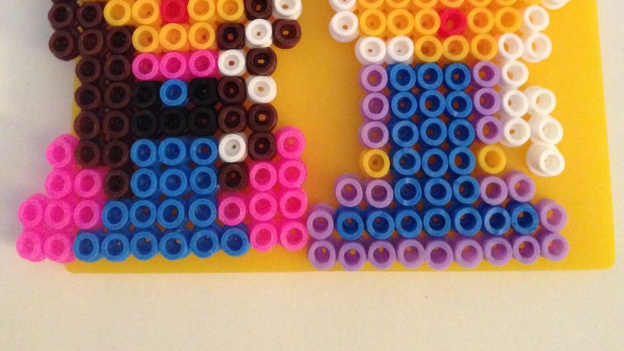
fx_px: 811
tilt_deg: -76.6
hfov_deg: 42.1
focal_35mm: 49
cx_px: 317
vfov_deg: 22.7
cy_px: -58
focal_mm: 4.12
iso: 640
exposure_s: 1/15
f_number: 2.4
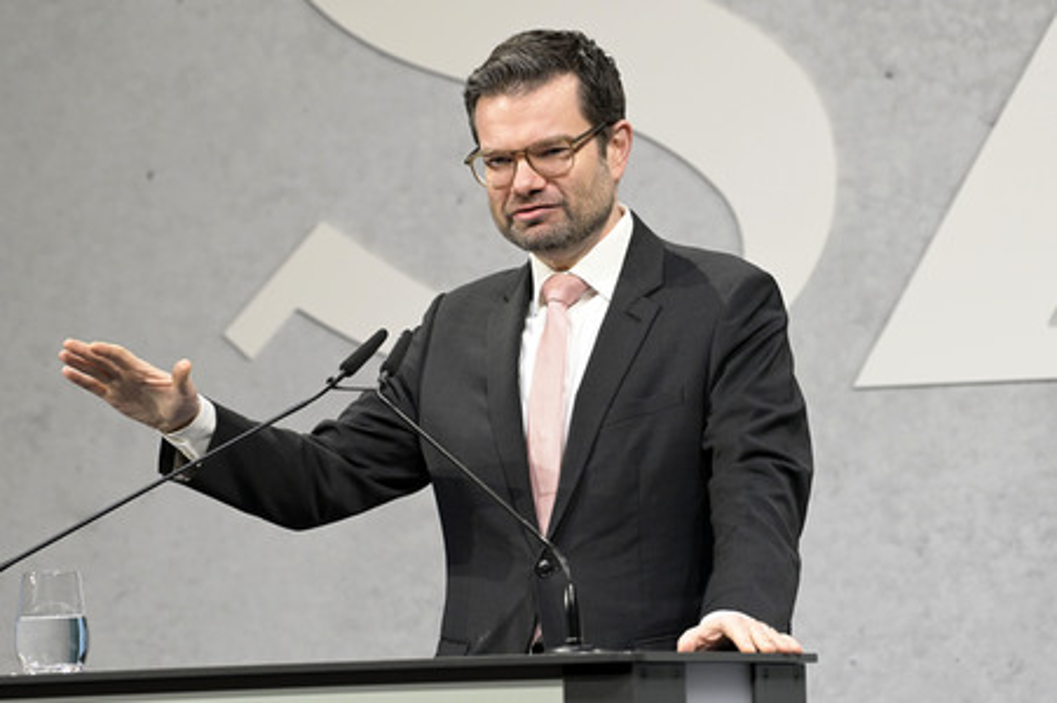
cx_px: 528
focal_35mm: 260
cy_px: 352
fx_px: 7628
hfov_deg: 7.9
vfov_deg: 5.3
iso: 4000
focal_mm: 260
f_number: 5.6
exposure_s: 1/500
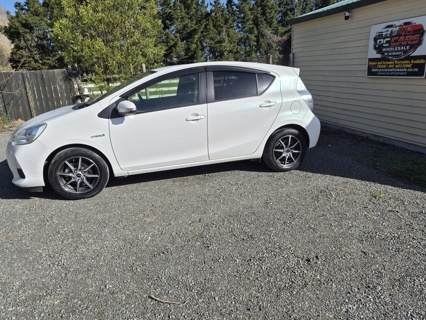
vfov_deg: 58.9
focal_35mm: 23
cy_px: 160
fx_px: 283
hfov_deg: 73.9
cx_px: 213
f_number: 1.8
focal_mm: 5.4
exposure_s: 1/7696
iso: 64
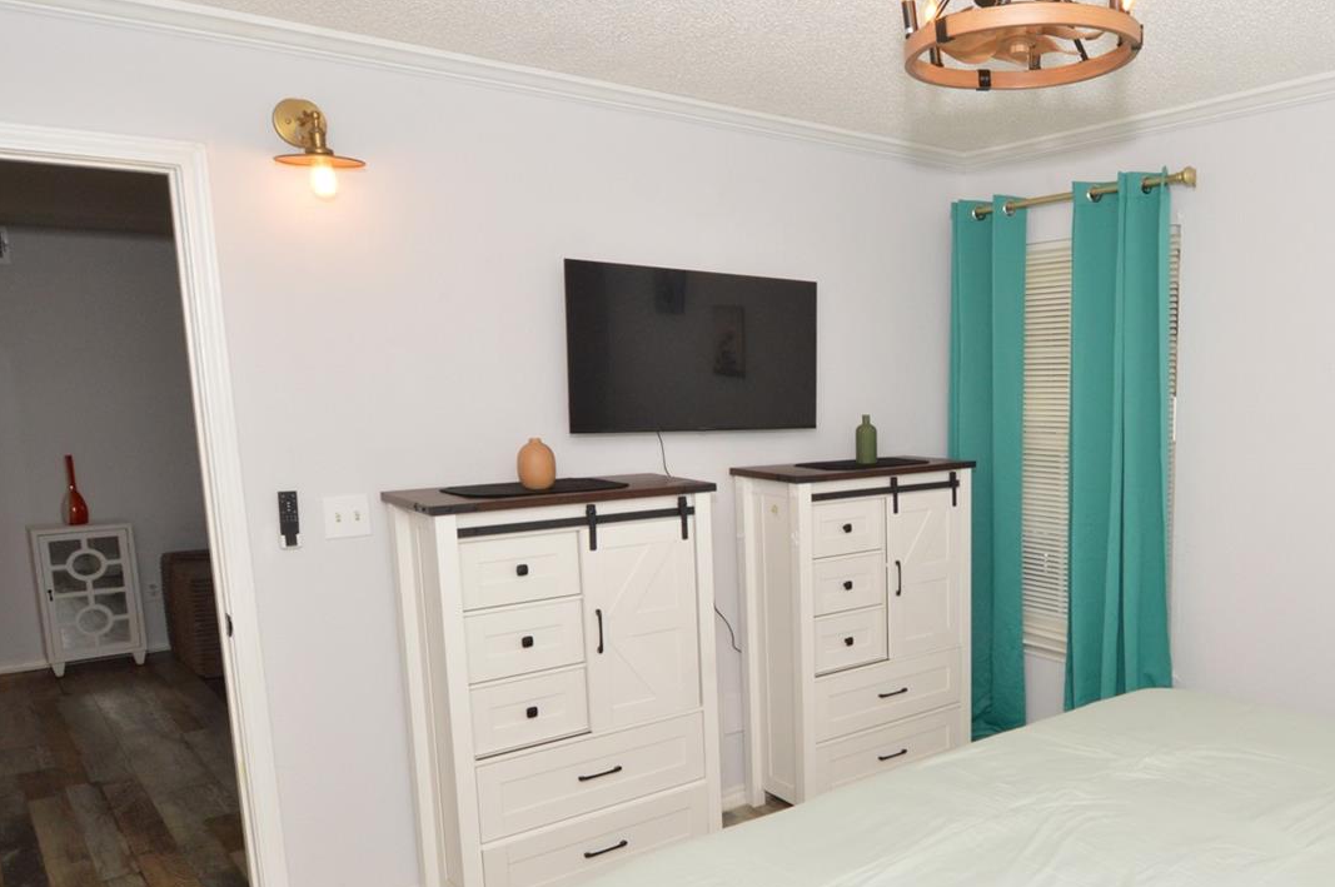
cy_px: 557
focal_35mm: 27
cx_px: 956
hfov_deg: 64.5
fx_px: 1000
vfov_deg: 47.4
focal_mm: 12
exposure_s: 1/80
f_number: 9
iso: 800
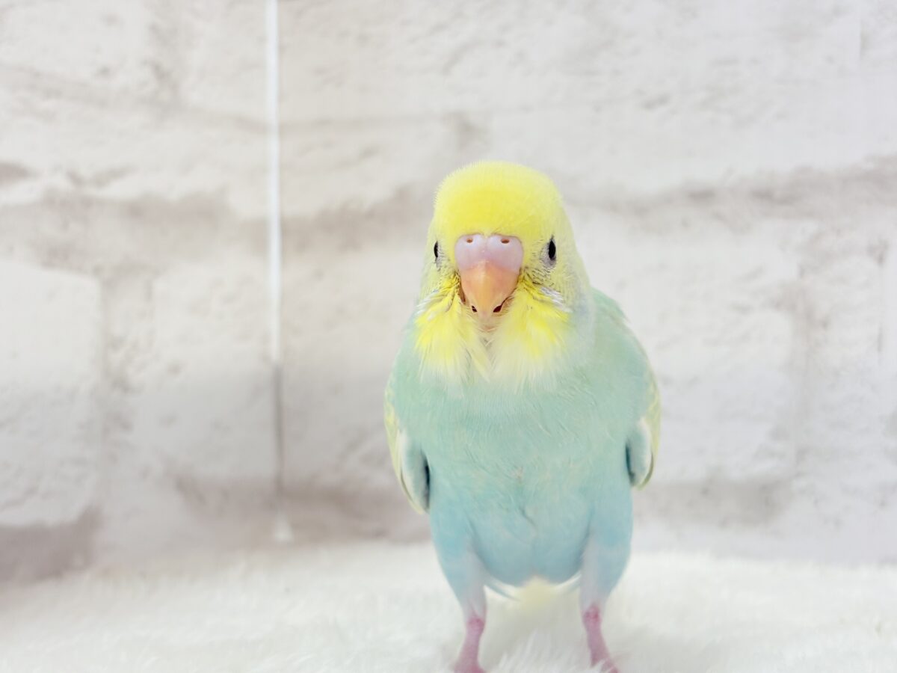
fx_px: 1347
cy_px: 336
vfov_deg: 28.0
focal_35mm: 52
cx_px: 448
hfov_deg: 36.8
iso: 64
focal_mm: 5.96
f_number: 1.6
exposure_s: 1/100
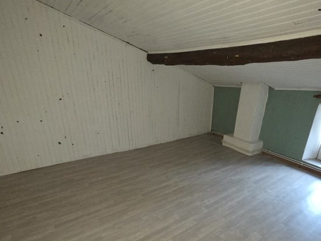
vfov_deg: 67.9
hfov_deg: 84.6
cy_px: 147
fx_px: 176
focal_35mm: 19
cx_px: 168
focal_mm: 2.2
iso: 640
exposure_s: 1/30
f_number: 2.2
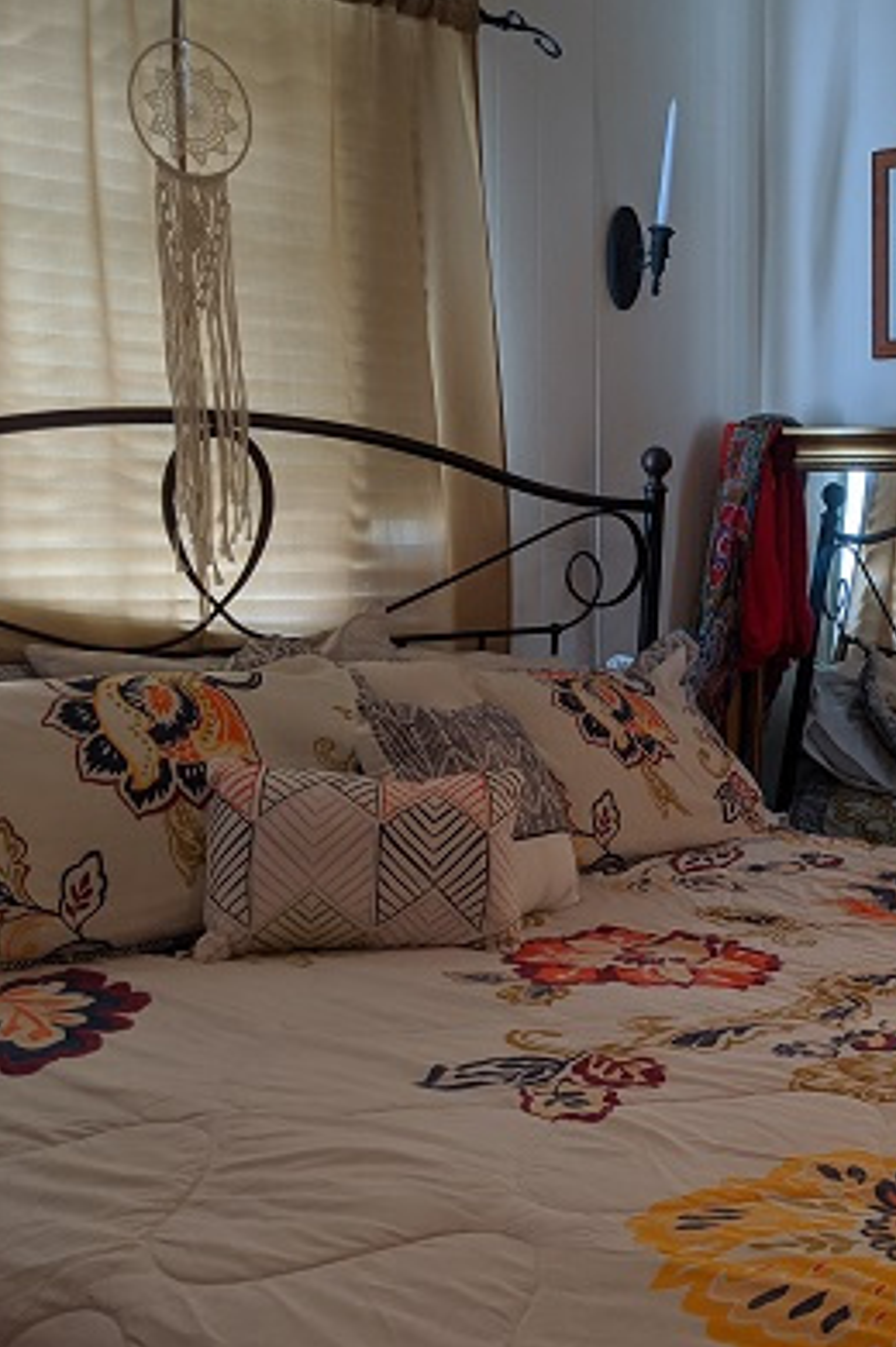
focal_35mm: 46
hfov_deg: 27.5
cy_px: 699
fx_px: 1720
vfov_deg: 42.8
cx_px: 893
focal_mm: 4.44
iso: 53
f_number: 1.8
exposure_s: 1/120
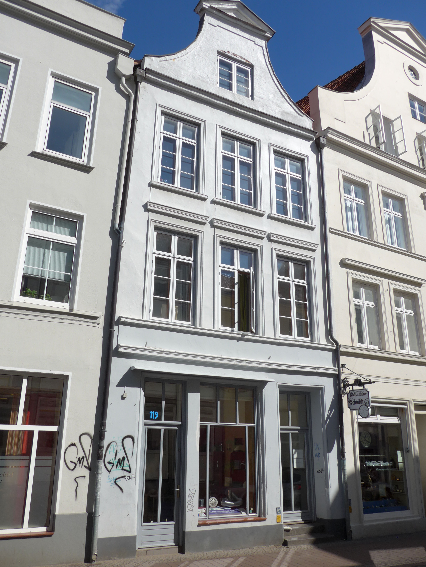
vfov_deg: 63.4
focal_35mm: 28
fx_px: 459
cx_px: 213
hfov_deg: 49.7
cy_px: 284
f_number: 3.2
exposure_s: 1/2000
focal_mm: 6
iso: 80
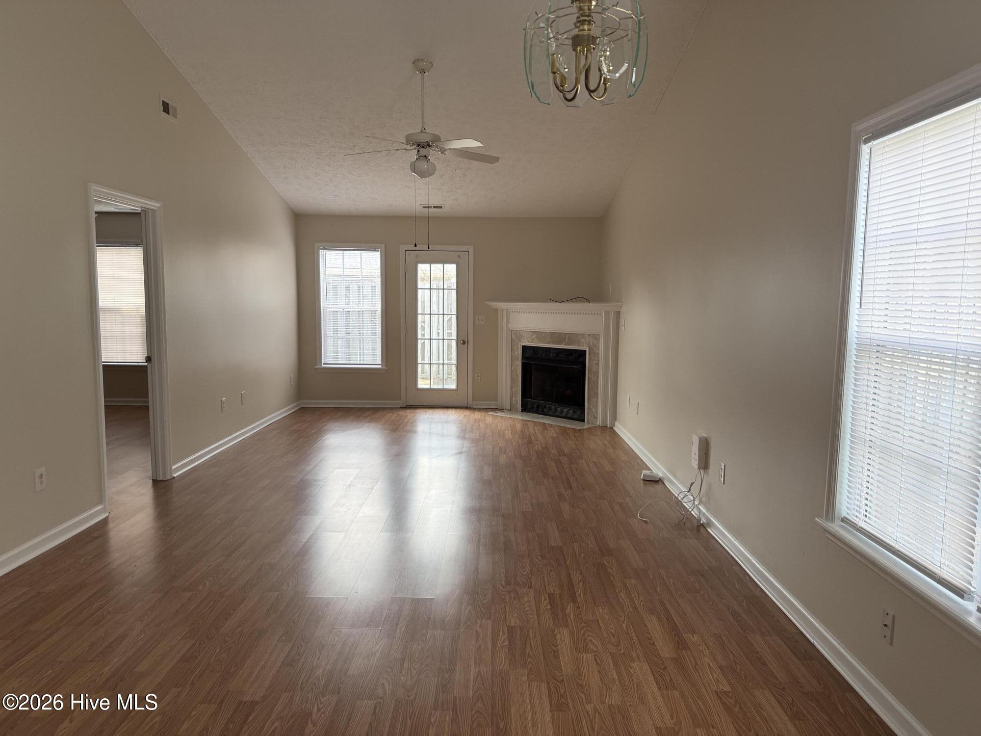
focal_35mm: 24
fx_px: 680
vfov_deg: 56.8
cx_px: 490
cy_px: 368
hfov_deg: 71.6
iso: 125
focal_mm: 6.76
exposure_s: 1/156
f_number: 1.78
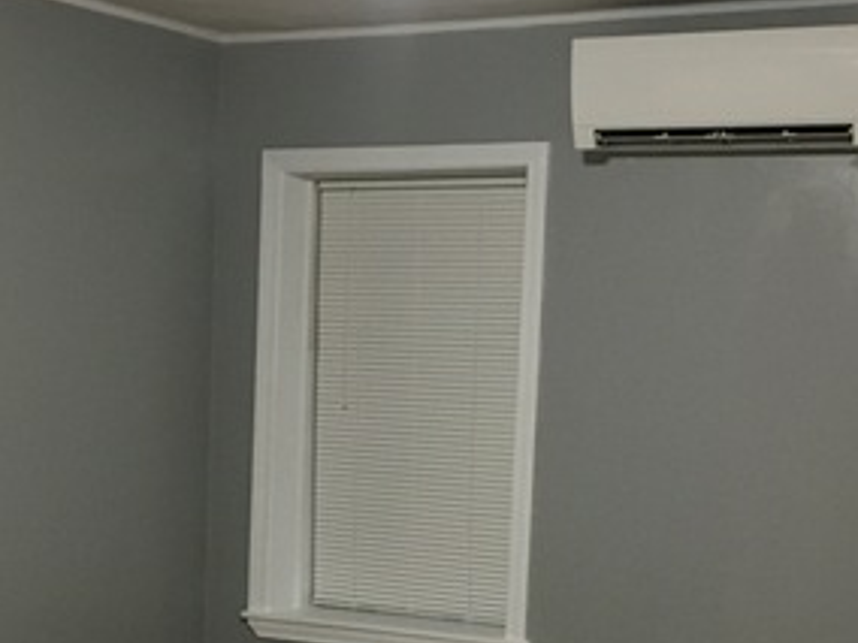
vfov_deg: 21.4
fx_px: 1685
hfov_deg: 28.5
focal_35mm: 68
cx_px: 373
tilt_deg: -4.9
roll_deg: -2.3
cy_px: 501
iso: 200
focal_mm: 4.15
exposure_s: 1/15
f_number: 2.2
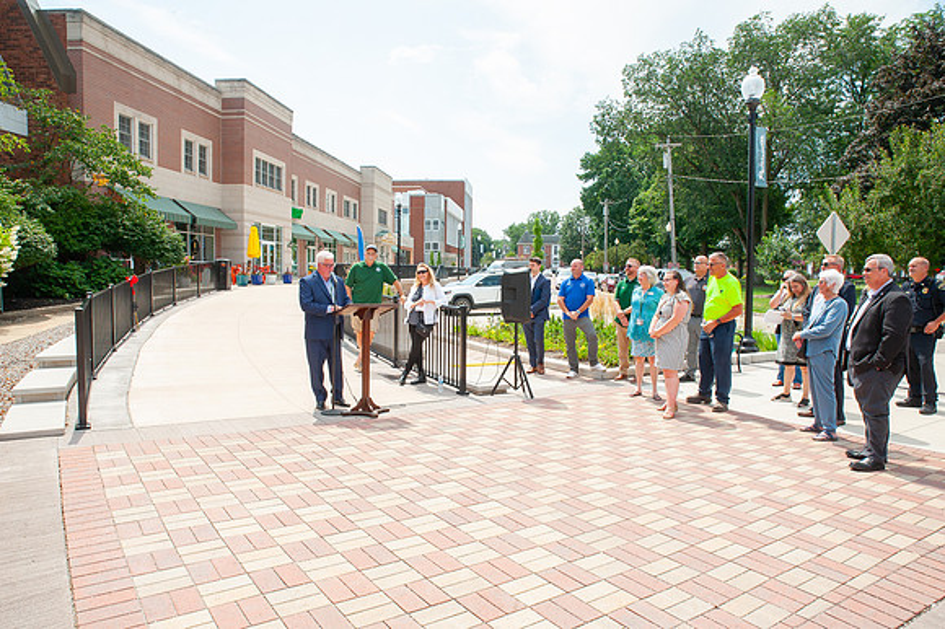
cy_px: 314
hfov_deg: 73.8
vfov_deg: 53.1
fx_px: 630
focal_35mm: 24
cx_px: 472
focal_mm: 24
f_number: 16
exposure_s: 1/200
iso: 400
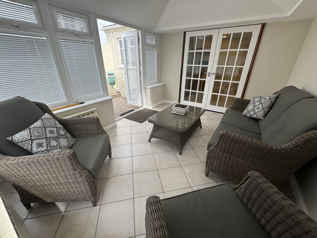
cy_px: 119
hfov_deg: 102.1
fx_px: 128
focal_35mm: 14
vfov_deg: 85.7
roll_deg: -0.2
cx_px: 158
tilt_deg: -25.1
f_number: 2.2
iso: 40
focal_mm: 2.22
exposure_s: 1/304
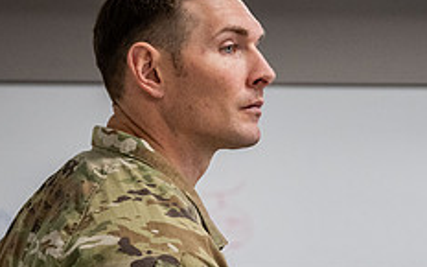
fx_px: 2118
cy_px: 277
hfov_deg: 11.5
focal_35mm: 182
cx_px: 243
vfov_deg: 7.2
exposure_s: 1/400
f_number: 4
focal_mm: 70
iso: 2500
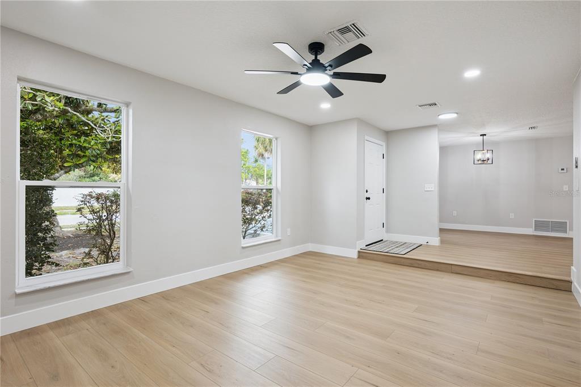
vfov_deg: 68.8
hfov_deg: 91.6
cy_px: 194
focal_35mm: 18
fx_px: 282
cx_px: 290
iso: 200
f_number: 9
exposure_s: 1/6
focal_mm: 17.5
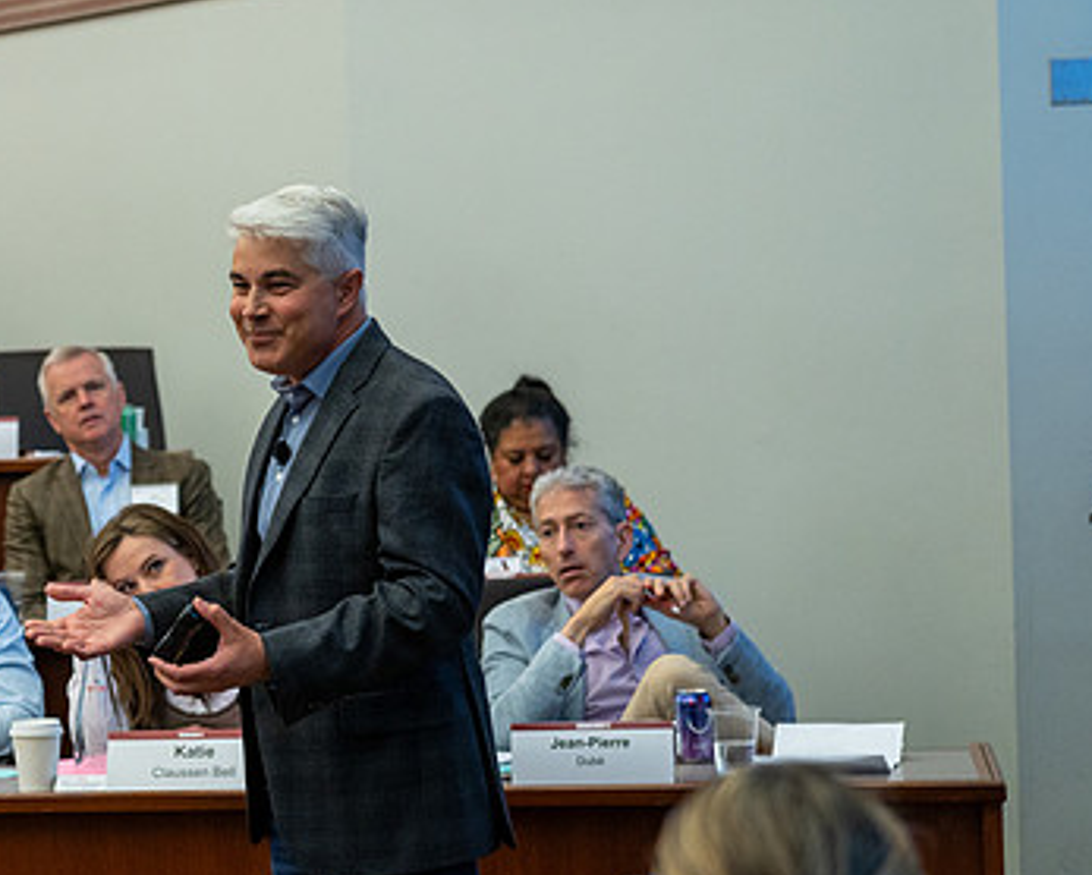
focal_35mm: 110
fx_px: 3557
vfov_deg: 14.0
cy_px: 445
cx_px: 214
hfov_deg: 17.3
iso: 1250
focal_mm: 70
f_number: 4
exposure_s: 1/160
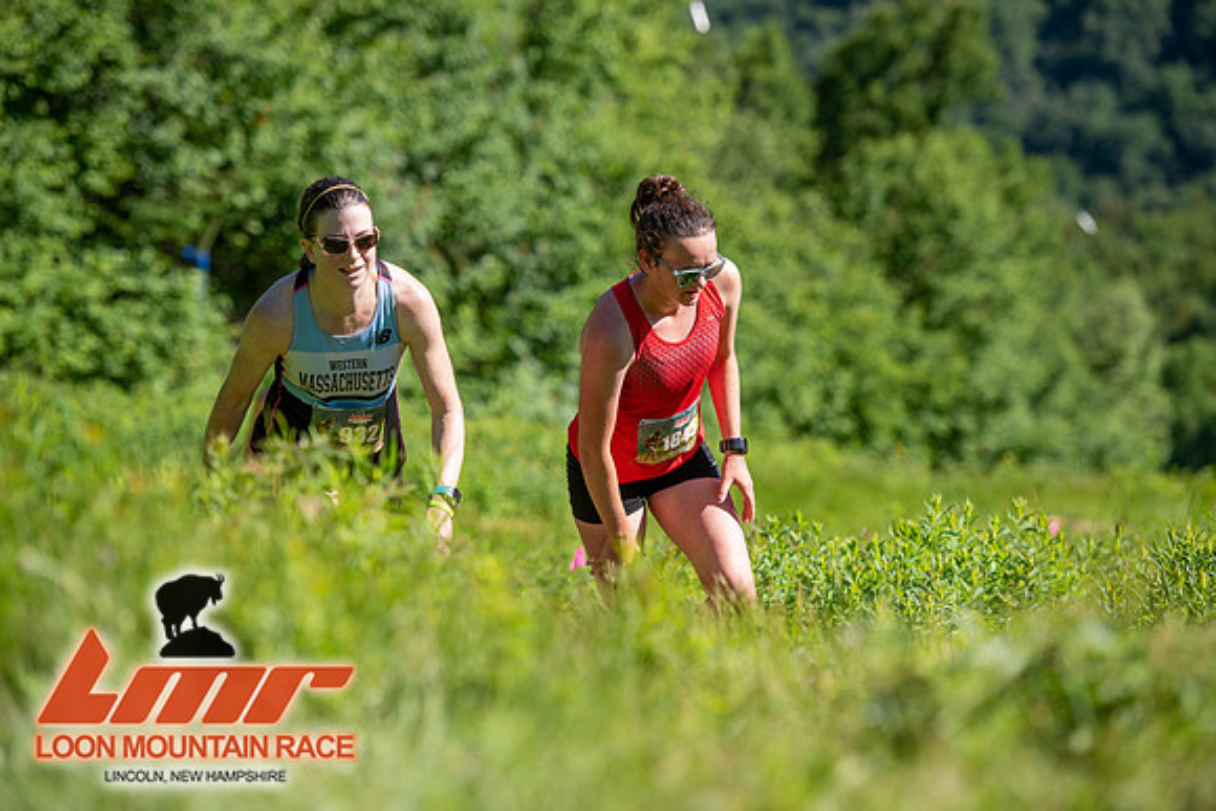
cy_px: 406
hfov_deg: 15.2
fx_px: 4561
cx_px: 608
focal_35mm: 135
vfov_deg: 10.2
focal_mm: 135
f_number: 3.5
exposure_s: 1/800
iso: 100
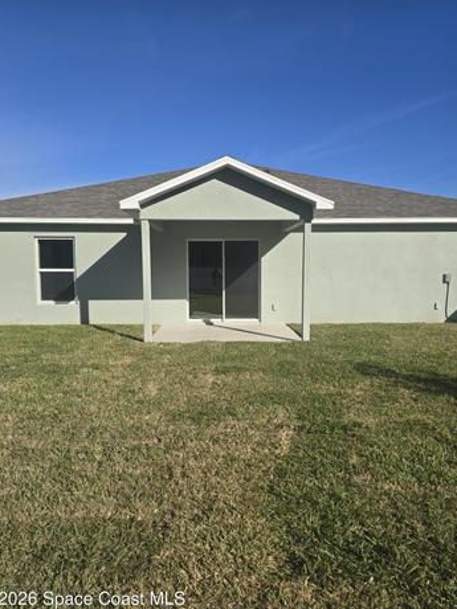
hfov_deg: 56.8
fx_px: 422
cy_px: 310
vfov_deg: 71.6
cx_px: 221
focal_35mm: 24
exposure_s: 1/1090
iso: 12
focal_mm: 6.3
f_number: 1.7
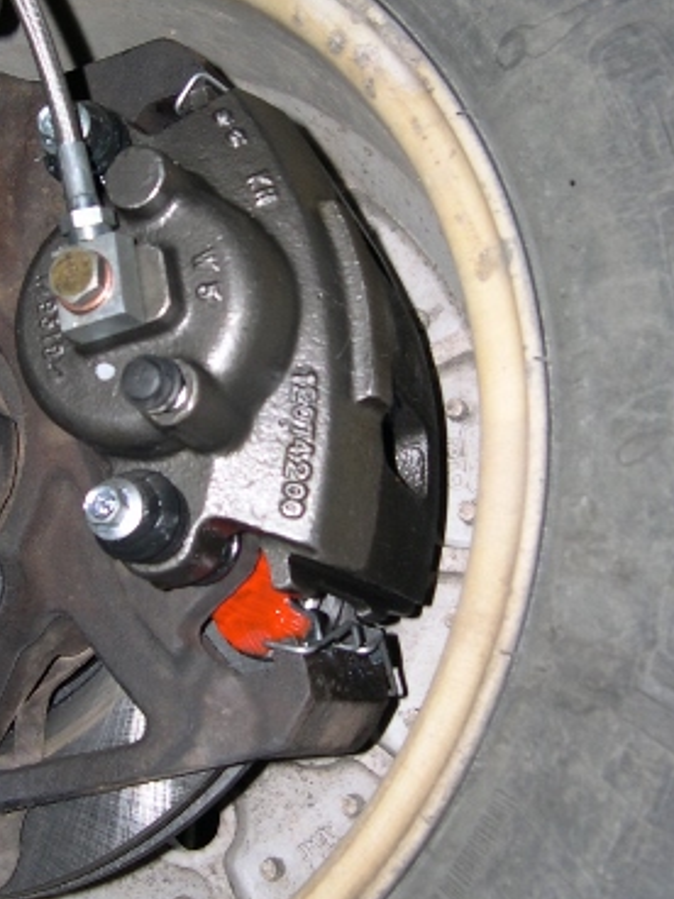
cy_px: 398
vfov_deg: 29.4
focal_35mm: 66
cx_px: 252
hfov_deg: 22.2
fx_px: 1713
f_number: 2.8
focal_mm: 8
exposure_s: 1/60
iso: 100
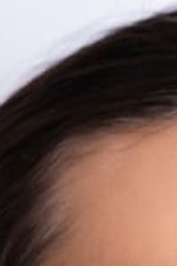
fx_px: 1622
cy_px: 505
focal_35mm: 220
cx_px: 158
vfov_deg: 8.9
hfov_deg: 6.2
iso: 100
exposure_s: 1/125
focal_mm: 50
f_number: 4
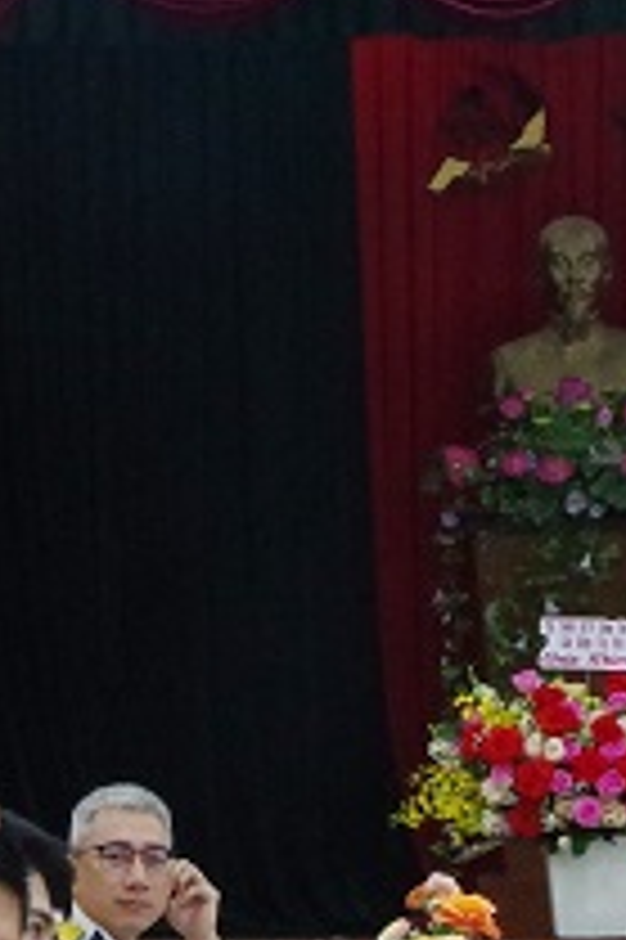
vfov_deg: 10.3
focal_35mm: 199
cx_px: -234
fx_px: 5199
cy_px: 846
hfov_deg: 6.8
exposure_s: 1/30
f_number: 10
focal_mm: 28
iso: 1600
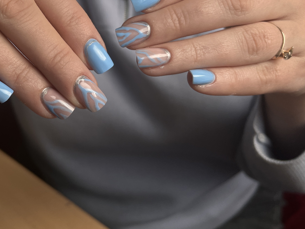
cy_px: 58
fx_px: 414
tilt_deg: -32.9
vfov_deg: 30.4
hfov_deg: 38.9
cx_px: 63
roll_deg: +9.2
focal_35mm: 47
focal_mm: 5.1
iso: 50
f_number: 1.6
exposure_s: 1/489
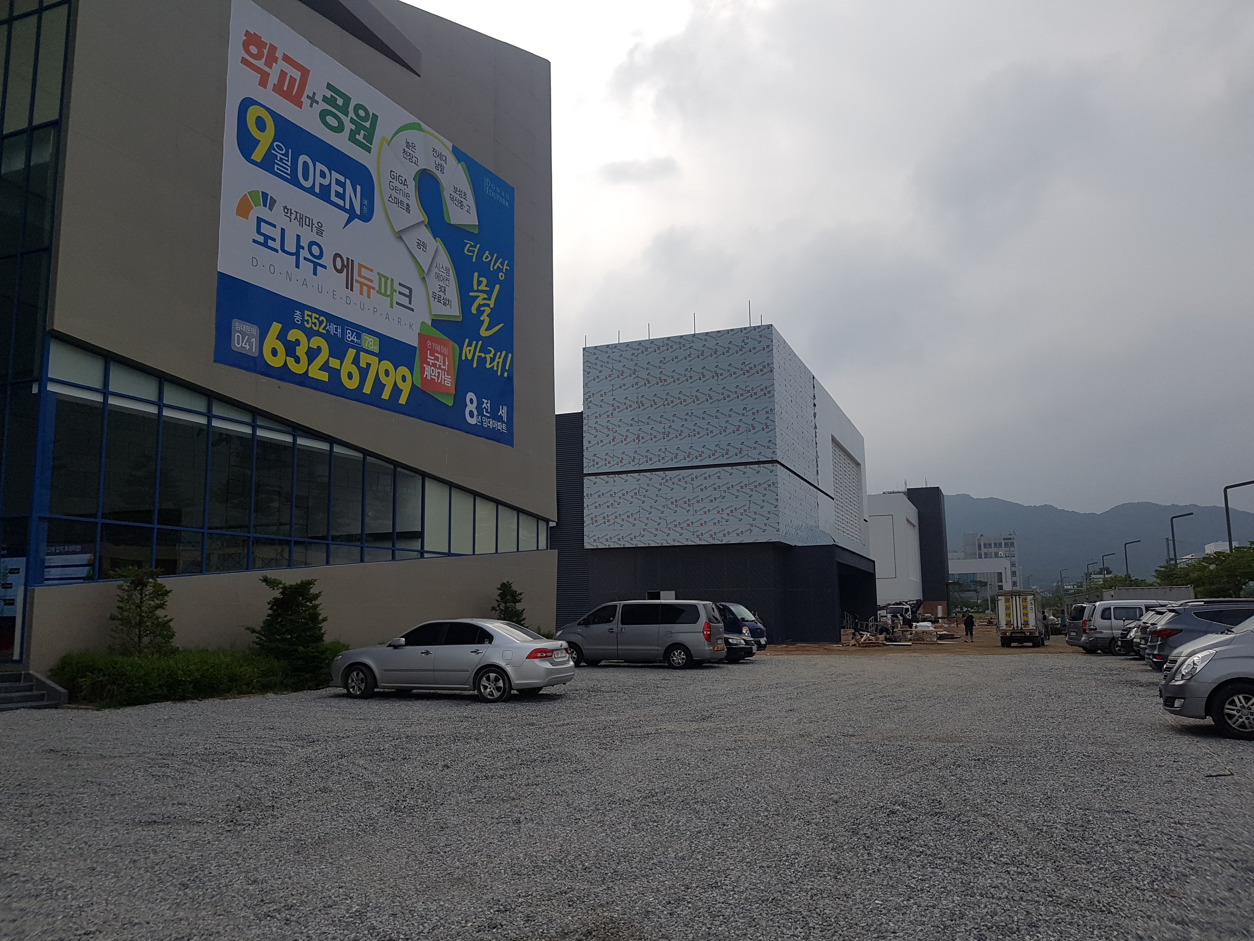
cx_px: 627
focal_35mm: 26
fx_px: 942
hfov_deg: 67.3
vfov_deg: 53.1
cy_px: 470
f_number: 1.7
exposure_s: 1/5424
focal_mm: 4.2
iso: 50
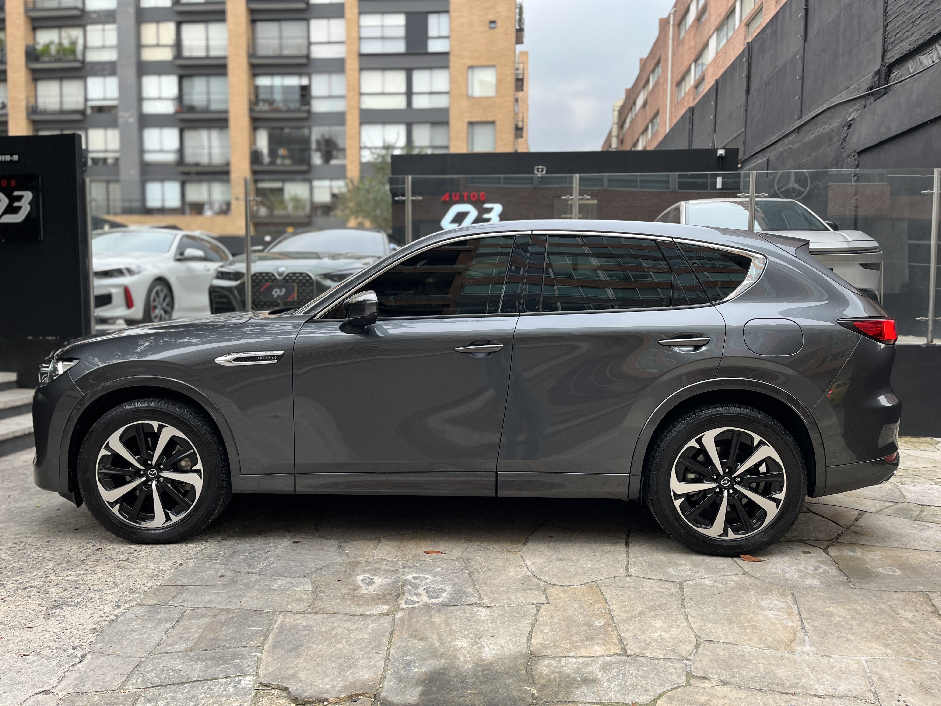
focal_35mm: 26
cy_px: 353
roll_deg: +0.1
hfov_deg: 67.3
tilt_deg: -3.8
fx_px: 707
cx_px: 470
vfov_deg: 53.1
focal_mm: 5.1
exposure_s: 1/122
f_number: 1.6
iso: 100
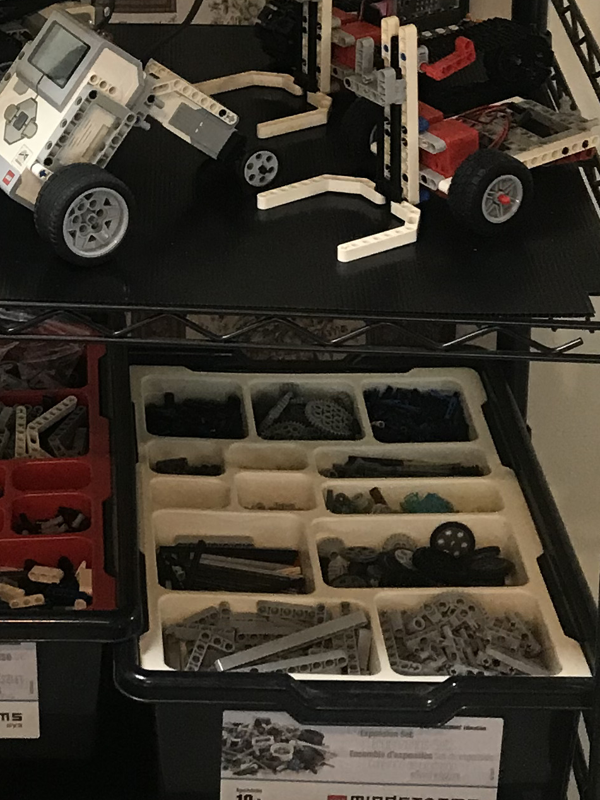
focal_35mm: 89
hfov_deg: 16.0
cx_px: -119
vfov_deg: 20.9
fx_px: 2057
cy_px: -79
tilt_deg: -16.6
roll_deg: +1.7
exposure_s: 1/17
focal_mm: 3.99
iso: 40
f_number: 1.8
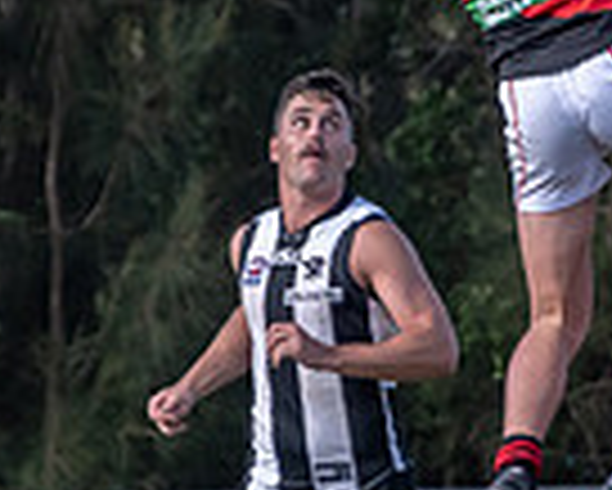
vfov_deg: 0.9
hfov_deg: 1.1
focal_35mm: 1719
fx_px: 31158
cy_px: 235
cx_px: 369
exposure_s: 1/1250
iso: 800
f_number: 6.3
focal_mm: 240
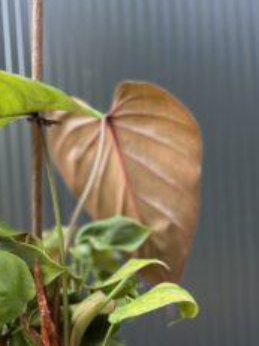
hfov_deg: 31.0
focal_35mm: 45
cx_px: 37
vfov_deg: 40.6
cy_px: 270
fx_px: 449
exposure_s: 1/129
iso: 40
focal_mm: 5.1
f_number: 1.6
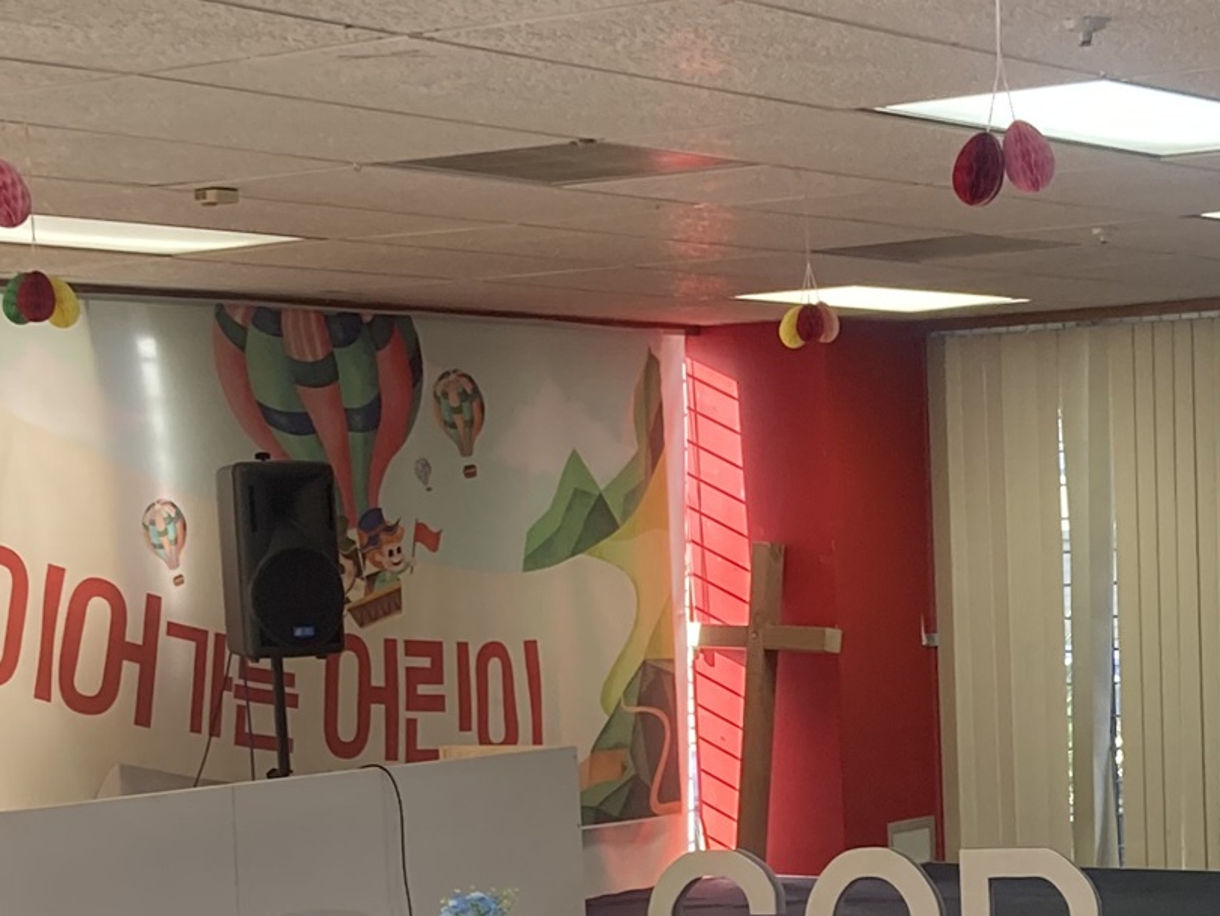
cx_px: 966
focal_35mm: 92
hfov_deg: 21.1
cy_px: 1008
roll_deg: +1.4
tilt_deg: -8.1
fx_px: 3244
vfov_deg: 15.6
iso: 80
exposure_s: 1/100
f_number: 1.8
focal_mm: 3.99
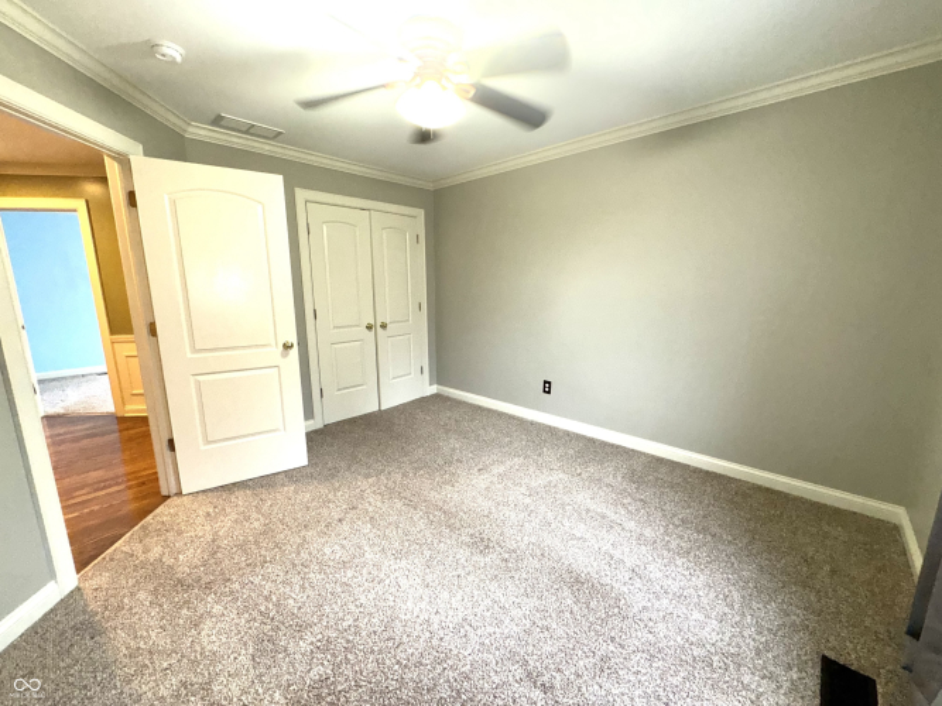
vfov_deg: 85.7
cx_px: 471
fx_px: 381
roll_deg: -0.1
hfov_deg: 102.1
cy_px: 353
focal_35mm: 14
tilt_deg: -10.8
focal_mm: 2.22
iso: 200
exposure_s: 1/60
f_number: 2.2
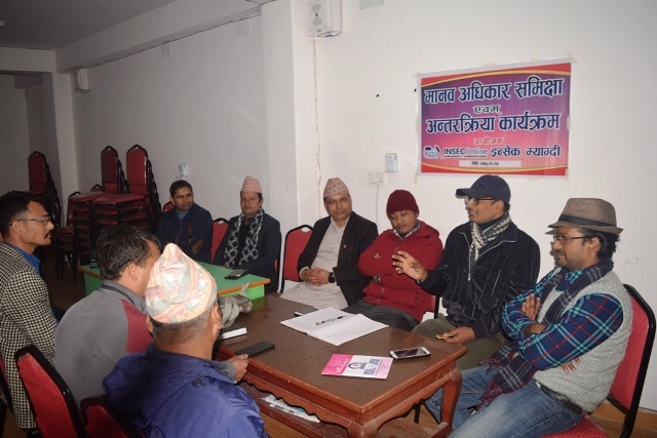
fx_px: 493
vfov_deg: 48.0
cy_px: 219
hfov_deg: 67.4
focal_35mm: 27
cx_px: 328
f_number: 3.5
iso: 100
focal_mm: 18
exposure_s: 1/60
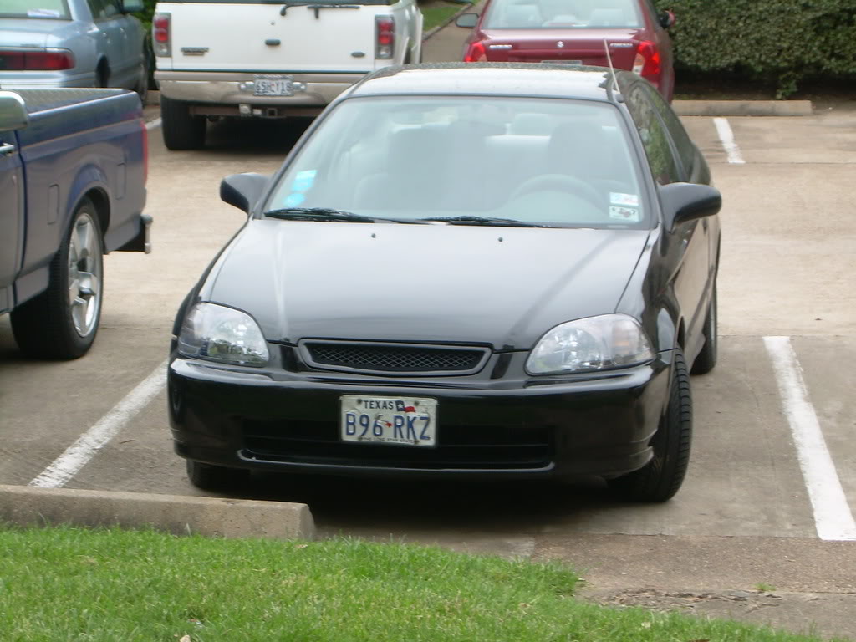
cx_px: 428
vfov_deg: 13.5
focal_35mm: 110
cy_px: 321
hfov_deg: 17.9
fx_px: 2720
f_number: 4.9
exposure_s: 1/84.8
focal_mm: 18.9
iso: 50
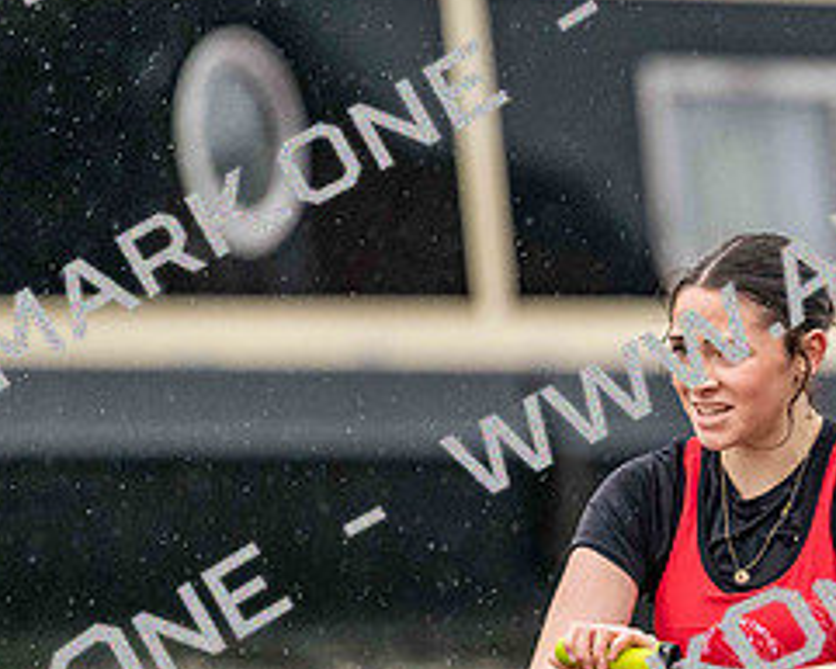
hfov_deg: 2.1
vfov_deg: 1.7
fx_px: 22376
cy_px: 504
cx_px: 871
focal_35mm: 904
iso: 7200
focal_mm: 400
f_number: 4.5
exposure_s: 1/2000
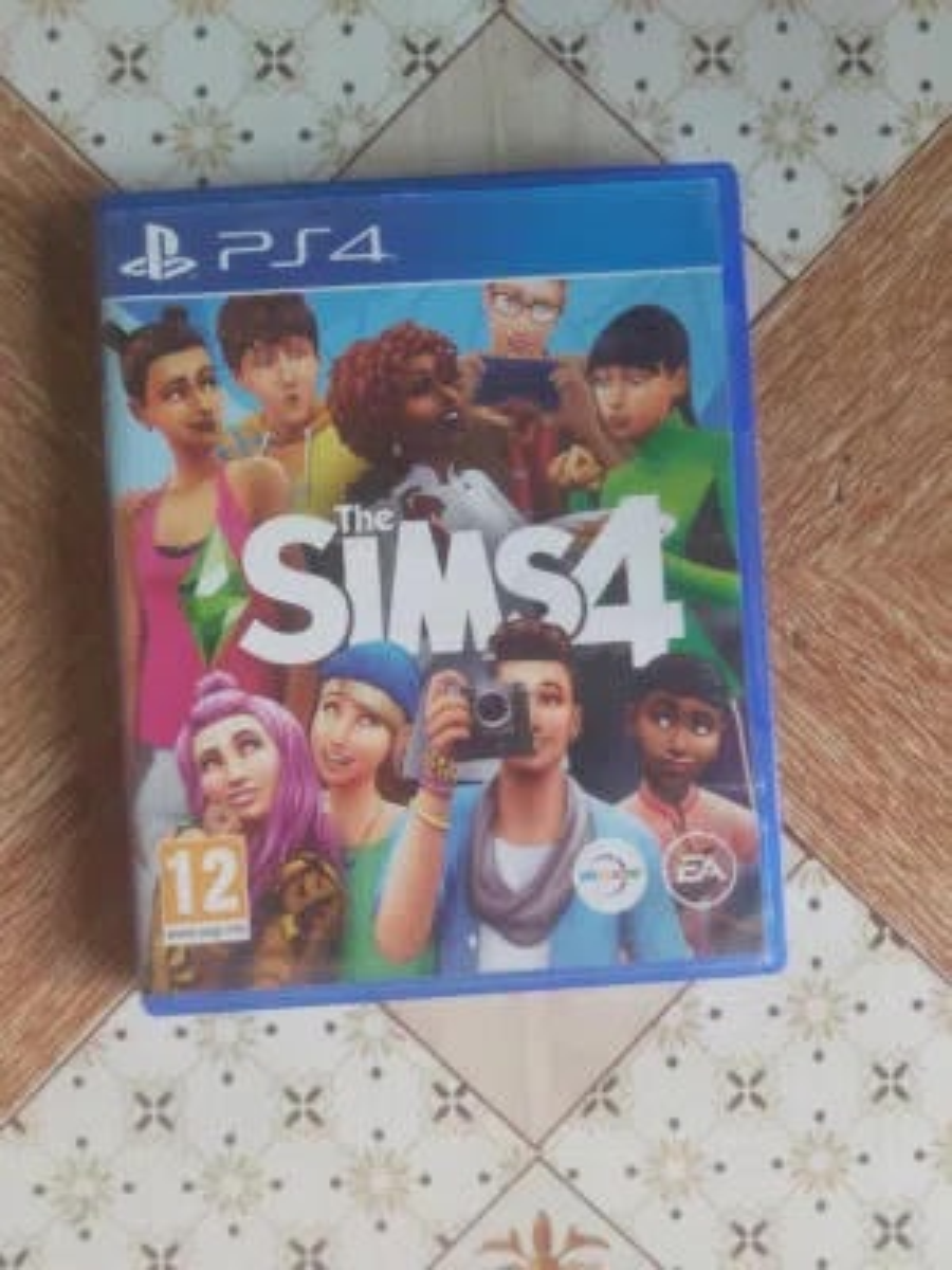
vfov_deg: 67.3
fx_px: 953
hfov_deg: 53.1
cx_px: 476
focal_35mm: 26
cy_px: 635
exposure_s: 1/60
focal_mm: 3.92
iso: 200
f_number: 1.7
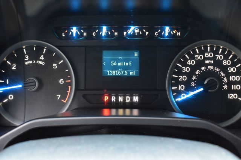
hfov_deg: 51.3
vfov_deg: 35.5
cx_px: 120
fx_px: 251
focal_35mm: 38
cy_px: 80
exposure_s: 1/15
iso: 1250
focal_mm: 25
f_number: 6.3
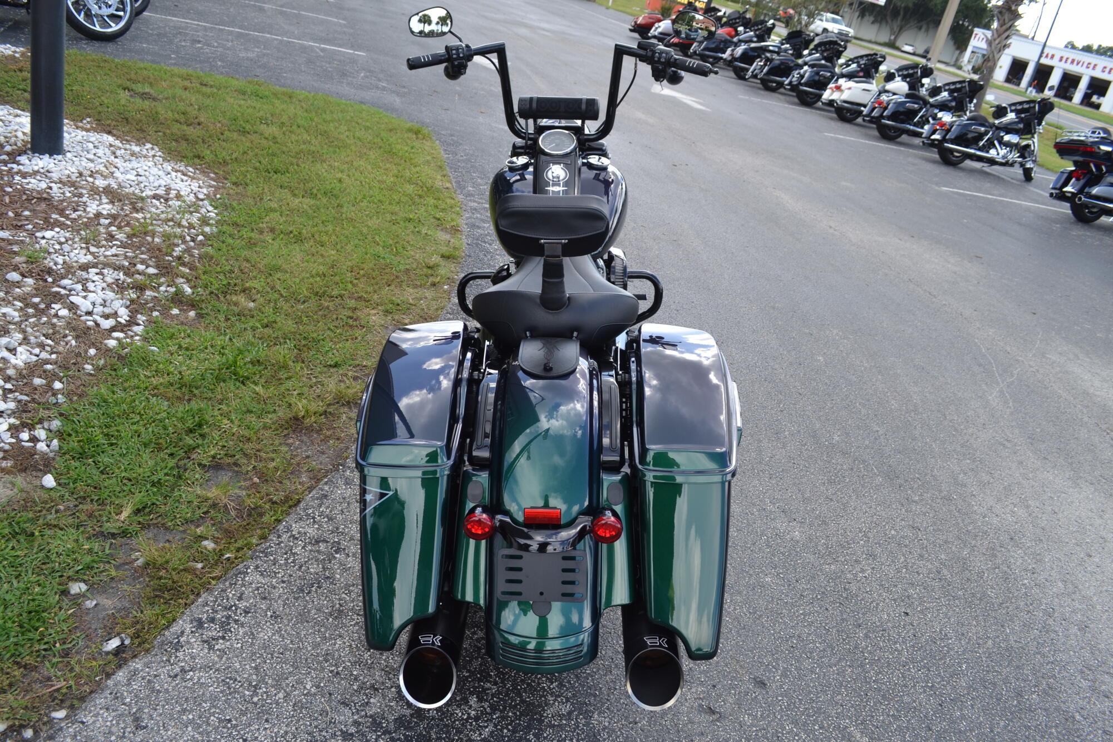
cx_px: 556
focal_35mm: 27
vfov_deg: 47.9
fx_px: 835
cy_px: 371
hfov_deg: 67.4
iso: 100
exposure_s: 1/125
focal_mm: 18
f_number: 5.6
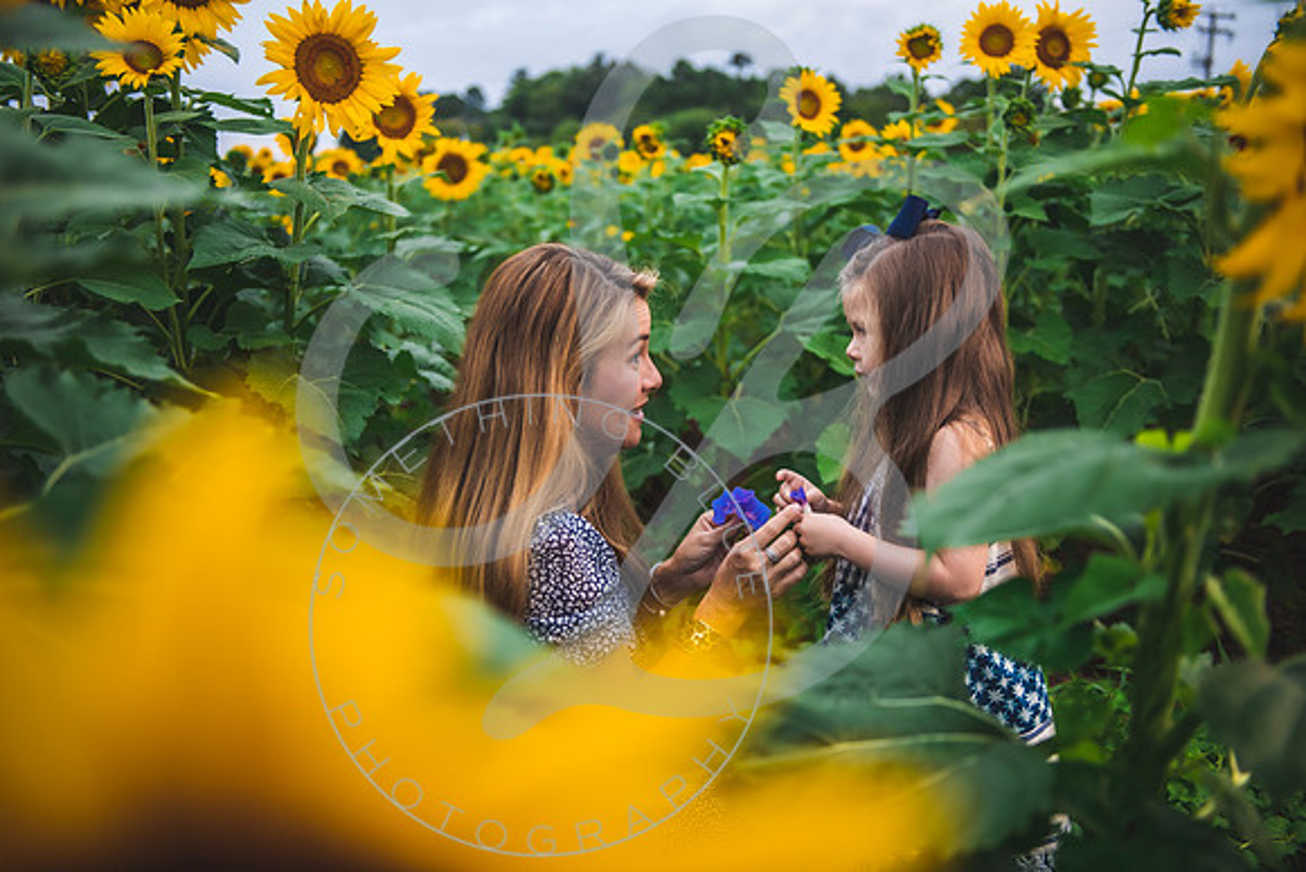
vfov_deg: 33.4
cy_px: 436
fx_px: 1451
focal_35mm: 40
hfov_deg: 48.4
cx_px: 653
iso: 200
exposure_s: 1/250
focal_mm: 40
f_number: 2.8
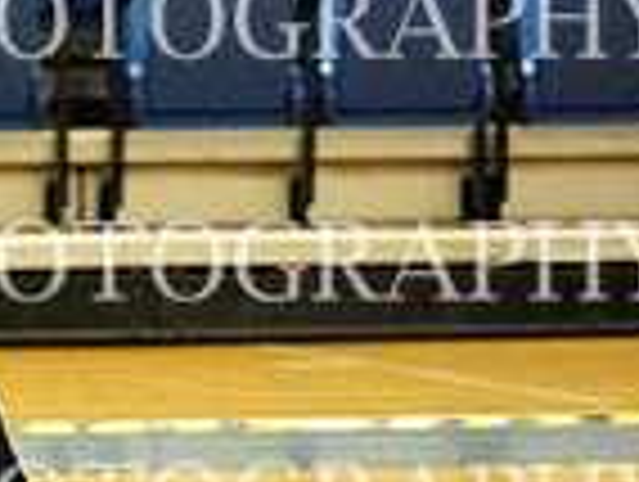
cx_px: -187
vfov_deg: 2.5
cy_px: 140
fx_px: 10873
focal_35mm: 588
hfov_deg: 3.4
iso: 25600
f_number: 2.8
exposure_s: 1/1600
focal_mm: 150
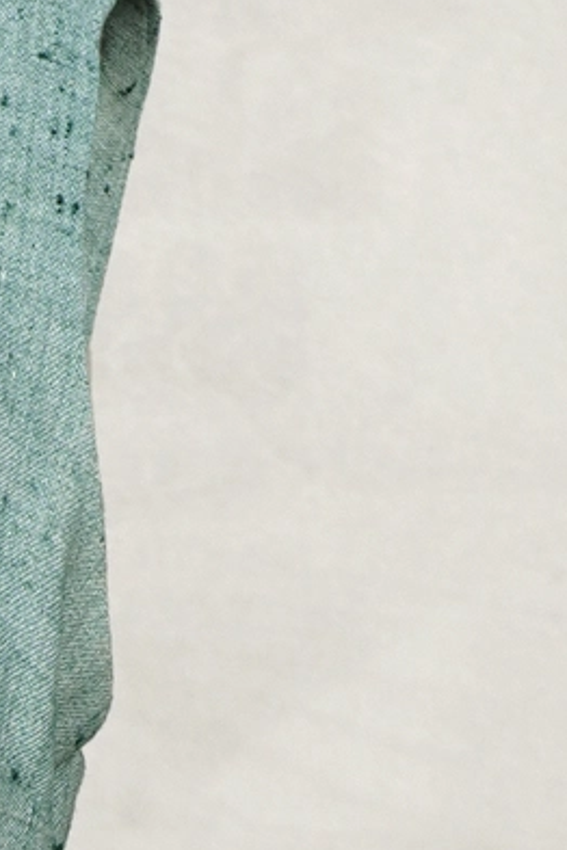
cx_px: -970
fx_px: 8315
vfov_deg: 5.6
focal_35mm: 352
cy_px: 2094
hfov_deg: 3.8
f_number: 6.3
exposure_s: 1/25
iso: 200
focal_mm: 32
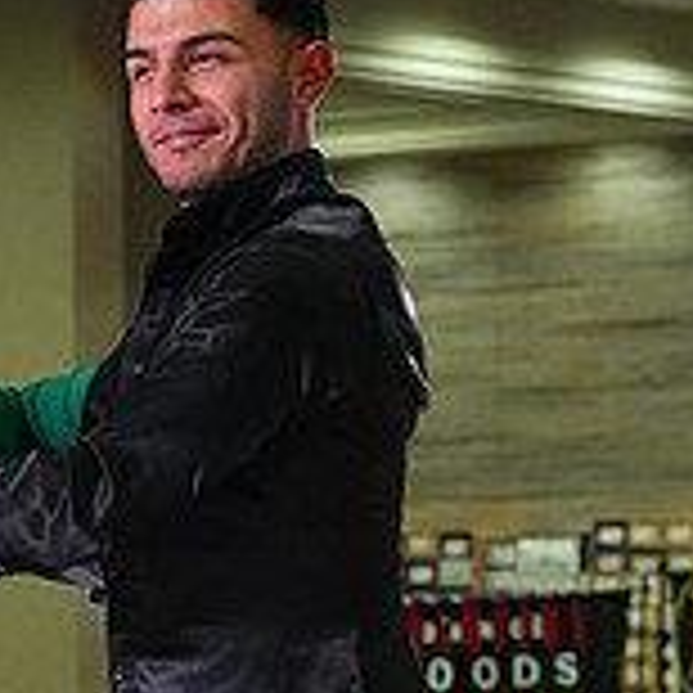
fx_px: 6365
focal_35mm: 281
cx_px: 65
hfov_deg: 6.2
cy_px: 855
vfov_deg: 6.2
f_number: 5.6
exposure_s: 1/320
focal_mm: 88
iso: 5000
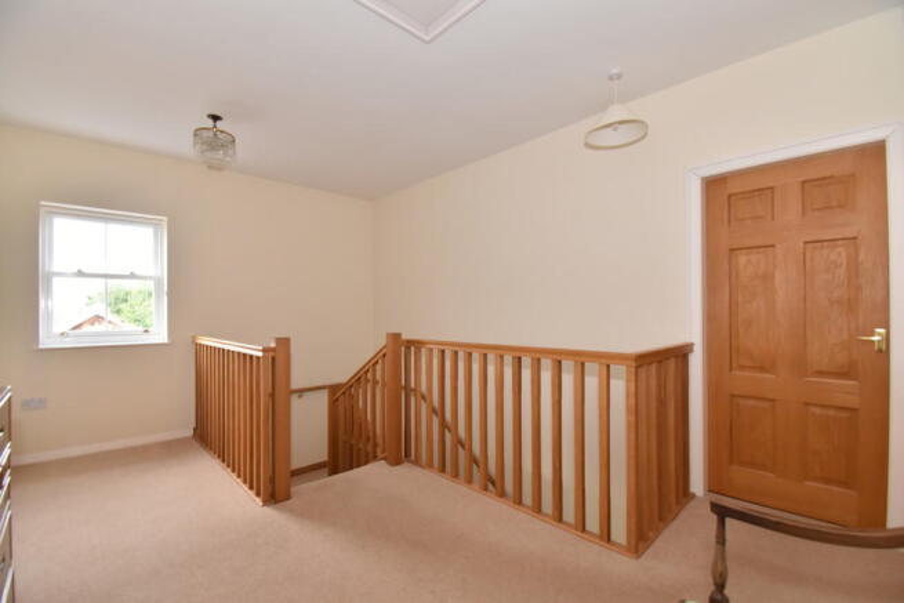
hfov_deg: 100.4
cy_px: 302
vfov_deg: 77.4
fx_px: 377
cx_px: 452
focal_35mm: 15
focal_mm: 10
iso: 800
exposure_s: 1/60
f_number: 7.1
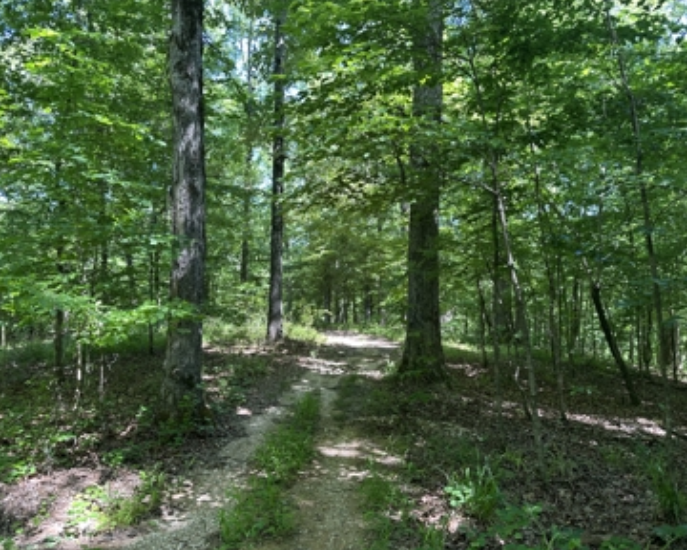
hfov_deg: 66.0
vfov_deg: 54.9
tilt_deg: +0.7
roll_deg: -0.5
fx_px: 529
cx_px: 344
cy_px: 265
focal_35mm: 26
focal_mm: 6.86
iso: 100
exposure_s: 1/121
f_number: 1.78
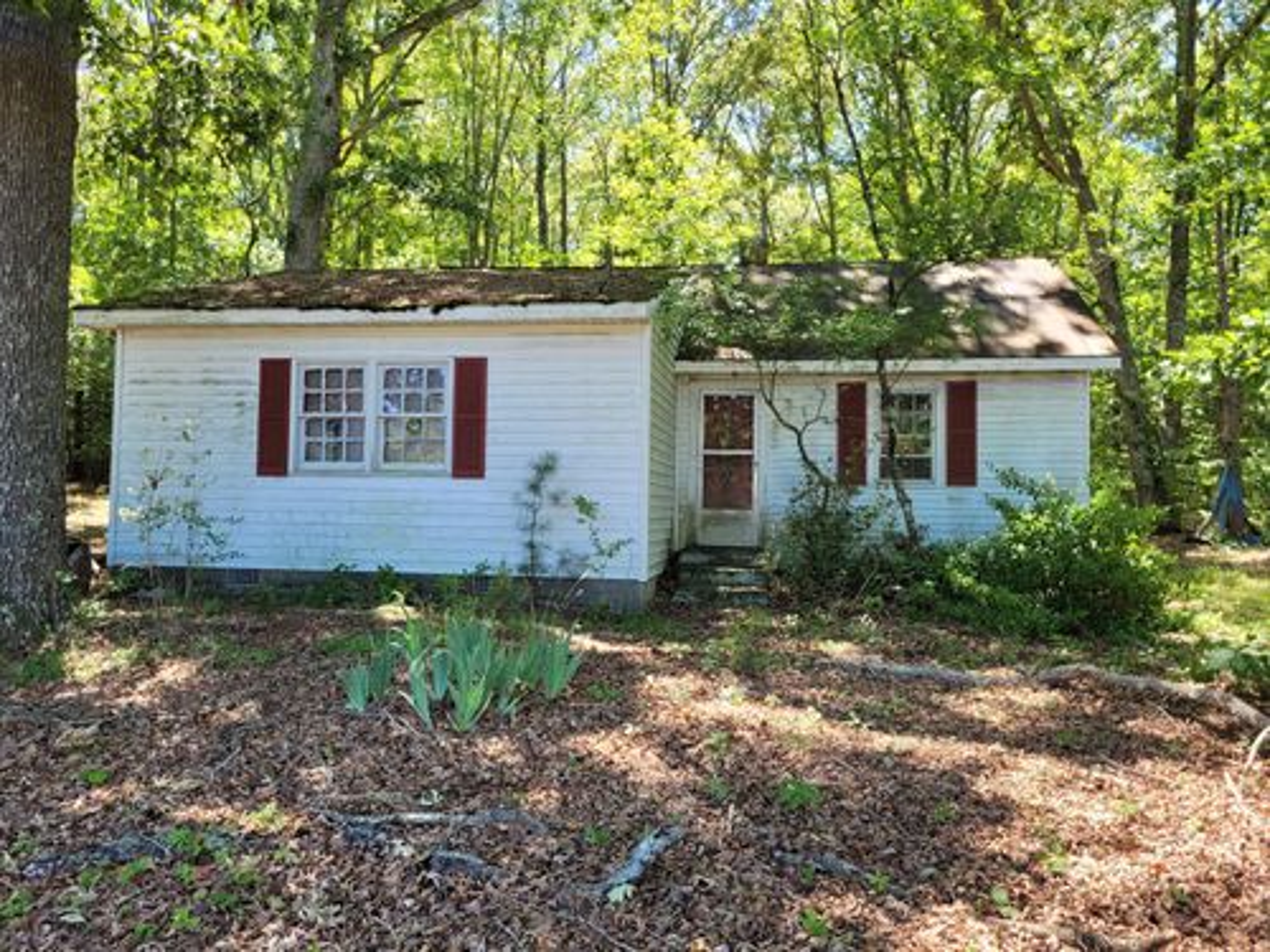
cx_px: 635
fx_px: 954
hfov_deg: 67.3
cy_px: 476
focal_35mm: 26
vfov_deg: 53.1
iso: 40
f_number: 1.8
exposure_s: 1/142
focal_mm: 5.4
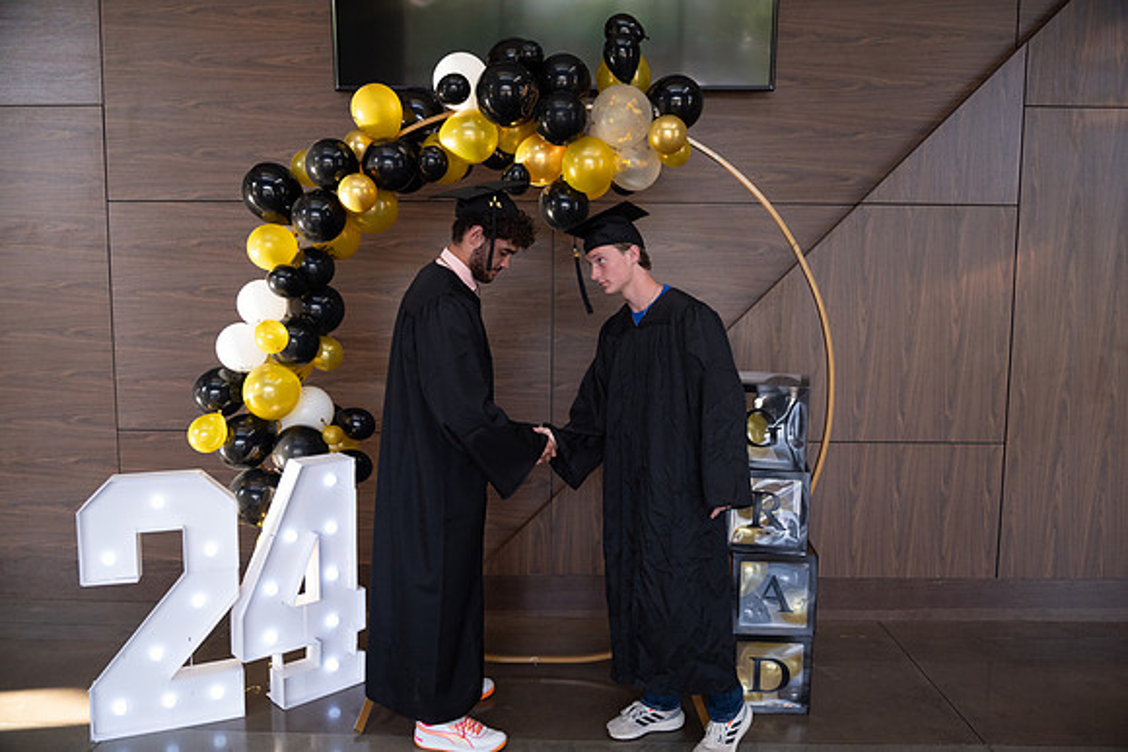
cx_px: 564
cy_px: 376
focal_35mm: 28
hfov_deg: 65.5
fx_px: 877
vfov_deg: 46.4
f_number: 4
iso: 2000
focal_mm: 28
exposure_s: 1/200
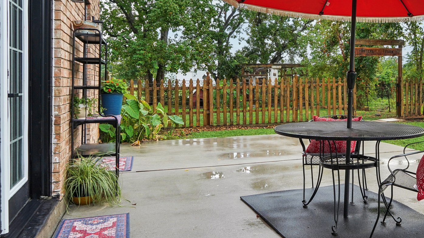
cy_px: 91
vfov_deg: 31.9
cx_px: 297
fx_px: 416
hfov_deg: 52.5
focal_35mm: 37
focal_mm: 24
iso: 500
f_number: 8
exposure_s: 1/250
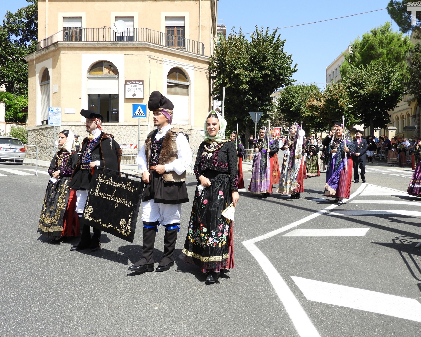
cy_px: 169
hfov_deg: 51.5
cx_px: 216
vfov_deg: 42.2
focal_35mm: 35
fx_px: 436
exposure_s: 1/640
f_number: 3.6
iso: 100
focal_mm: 5.9
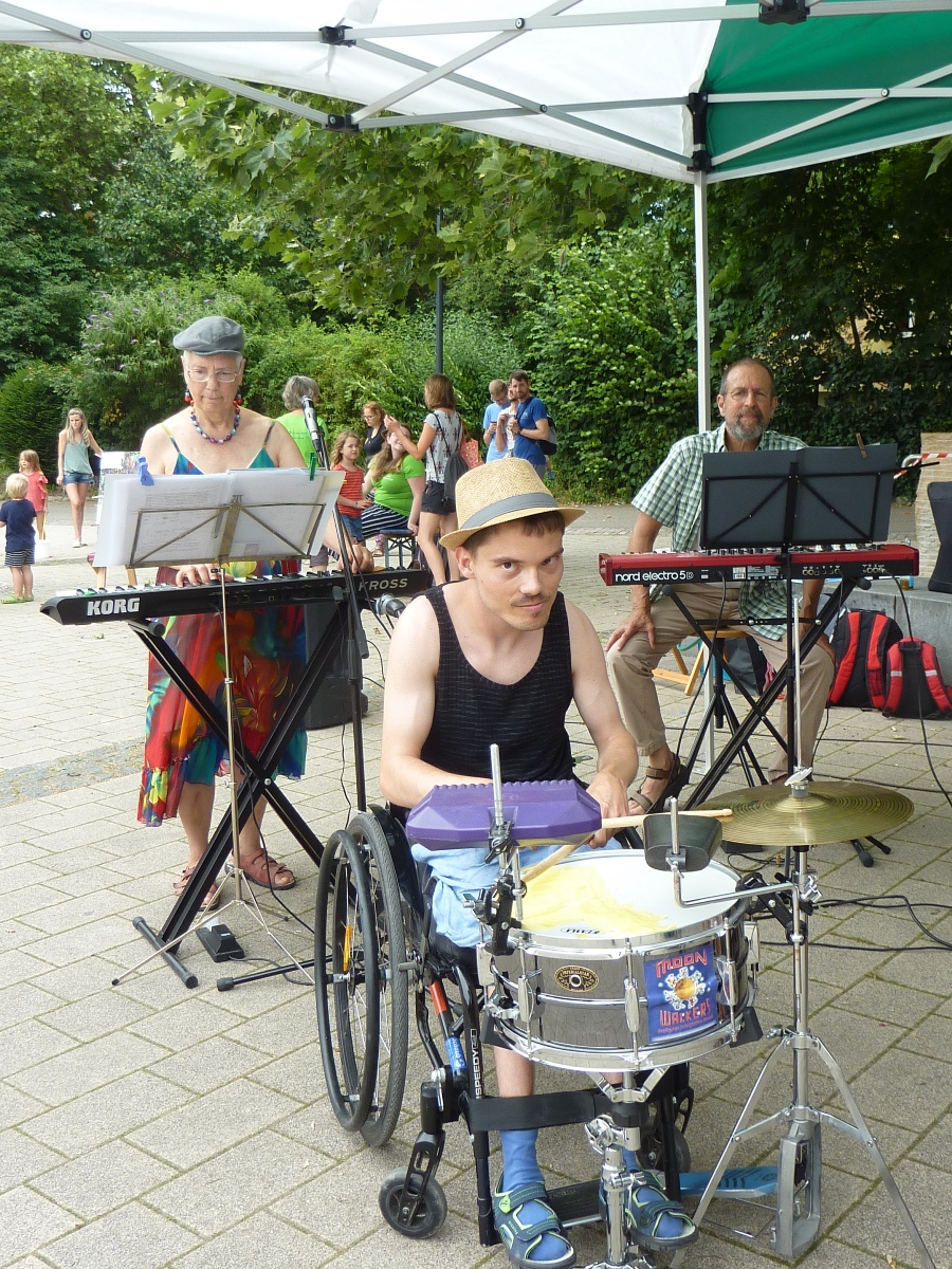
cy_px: 634
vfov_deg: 54.0
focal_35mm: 34
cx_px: 476
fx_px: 1247
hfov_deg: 41.8
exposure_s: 1/80
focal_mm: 4.7
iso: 80
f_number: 3.4
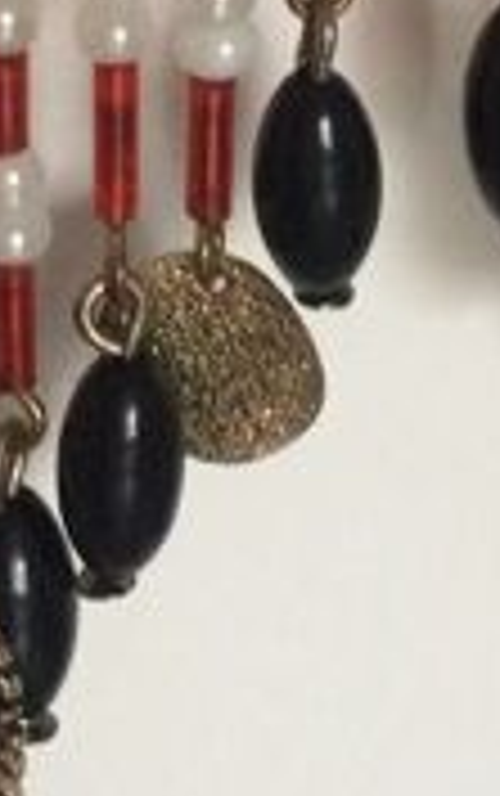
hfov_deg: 11.8
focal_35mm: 111
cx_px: 306
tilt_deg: -22.4
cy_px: -31
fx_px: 2414
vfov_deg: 18.2
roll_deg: +3.6
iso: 320
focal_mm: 4.15
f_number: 2.2
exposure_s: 1/33
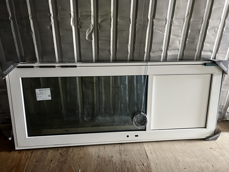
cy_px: 86
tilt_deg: -25.8
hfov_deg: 67.3
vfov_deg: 53.1
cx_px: 114
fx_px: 172
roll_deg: -0.4
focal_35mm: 26
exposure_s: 1/40
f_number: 1.5
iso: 500
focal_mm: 5.7
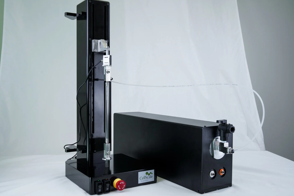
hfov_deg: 51.9
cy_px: 99
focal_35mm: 37
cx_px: 144
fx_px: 302
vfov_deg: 35.9
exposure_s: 1/125
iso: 640
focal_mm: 36
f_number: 8
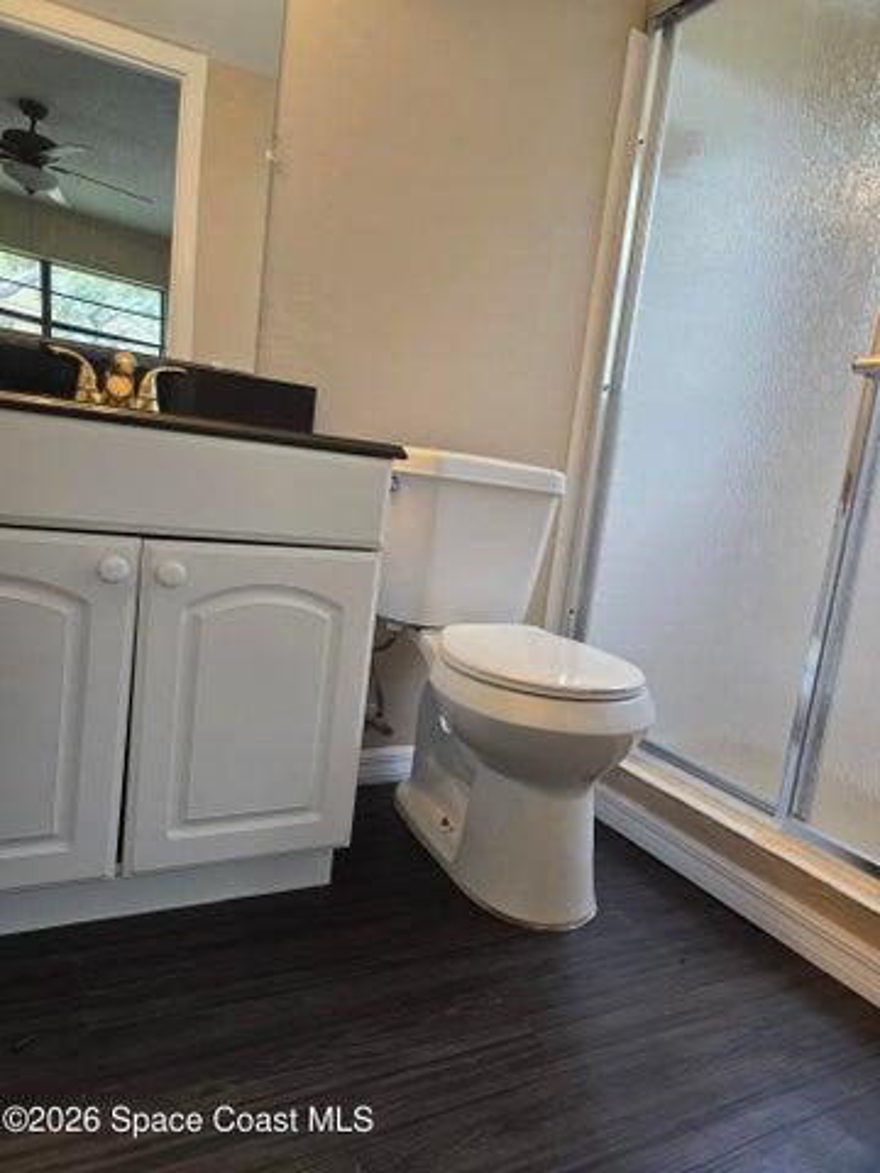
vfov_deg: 73.9
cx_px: 440
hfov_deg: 58.9
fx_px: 780
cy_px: 586
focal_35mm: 23
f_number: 1.7
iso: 125
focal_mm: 6.3
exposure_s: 1/120
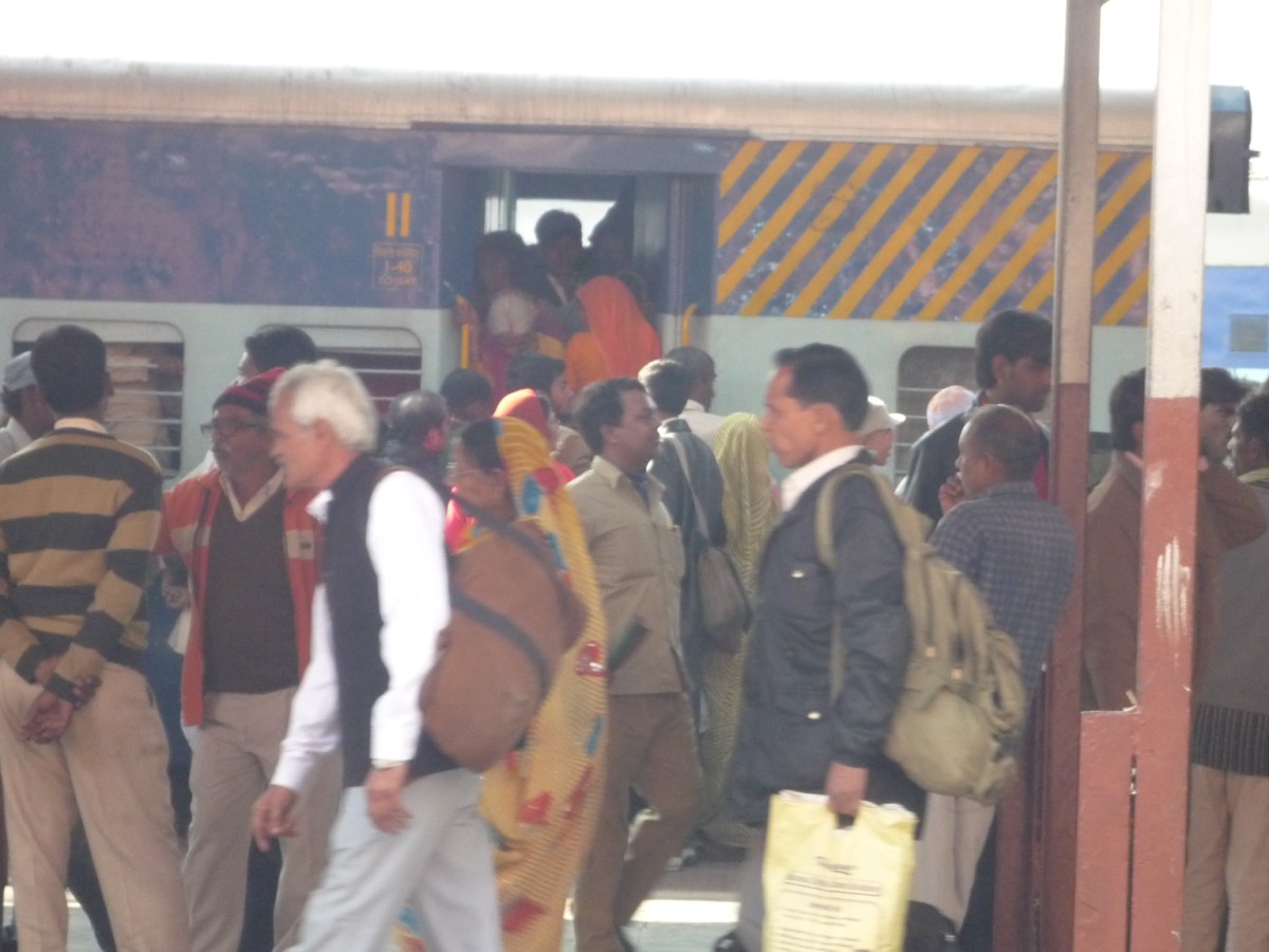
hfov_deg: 13.2
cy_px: 476
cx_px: 634
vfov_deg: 9.9
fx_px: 5499
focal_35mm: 150
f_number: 5.9
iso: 320
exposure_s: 1/60
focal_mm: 22
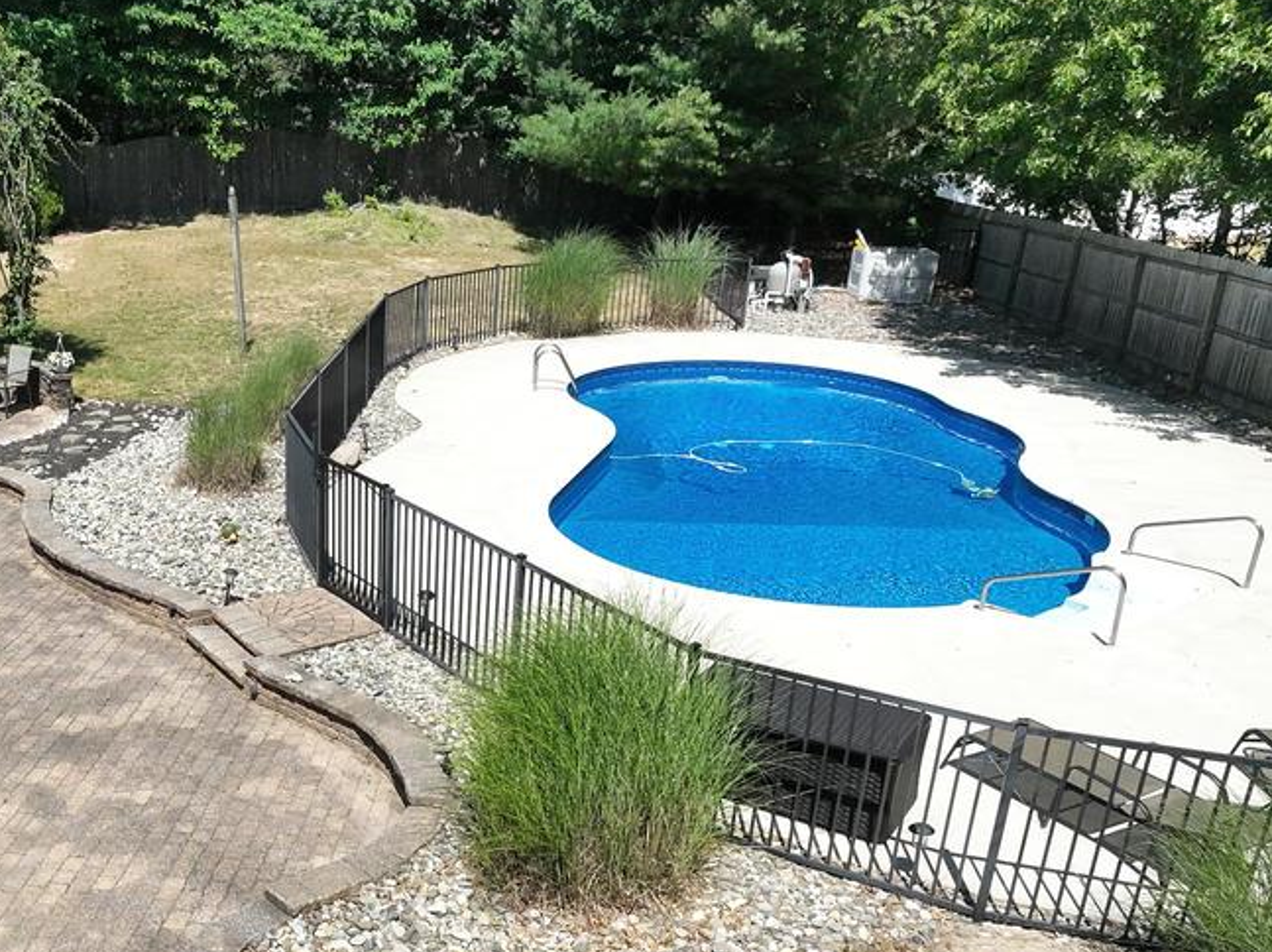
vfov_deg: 36.9
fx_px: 1395
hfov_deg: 47.0
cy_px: 697
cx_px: 303
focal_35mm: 38
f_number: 5.6
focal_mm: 12.29
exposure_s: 1/5000
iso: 1600
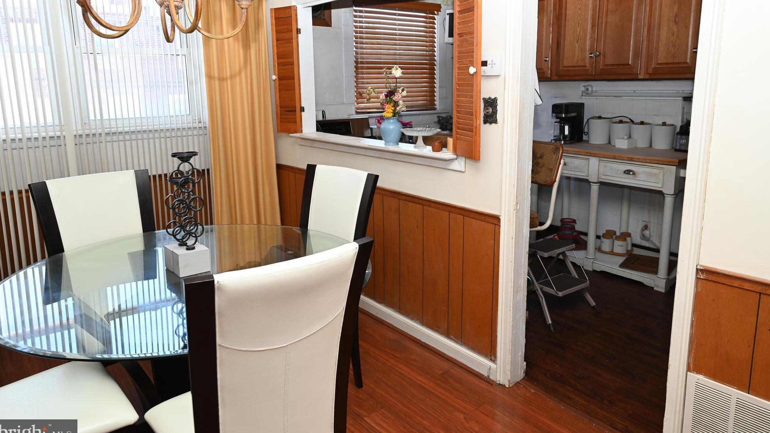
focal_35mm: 26
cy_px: 182
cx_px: 390
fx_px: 531
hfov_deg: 71.9
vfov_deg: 44.2
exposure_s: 1/60
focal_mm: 24
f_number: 5.6
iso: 400
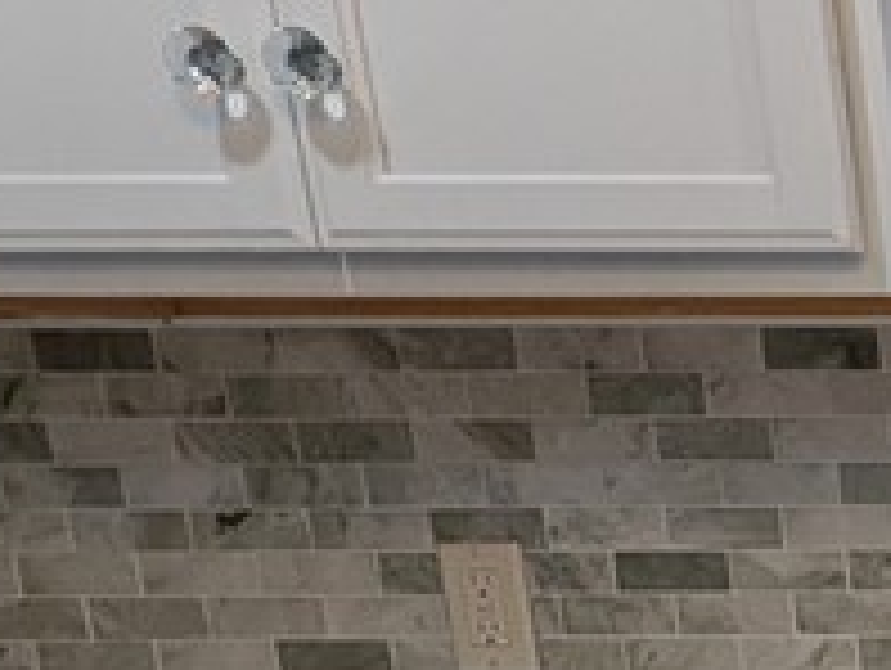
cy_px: 791
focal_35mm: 62
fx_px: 1598
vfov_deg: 22.0
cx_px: 1870
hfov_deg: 18.0
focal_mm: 2.02
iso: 49
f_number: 1.7
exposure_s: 1/149
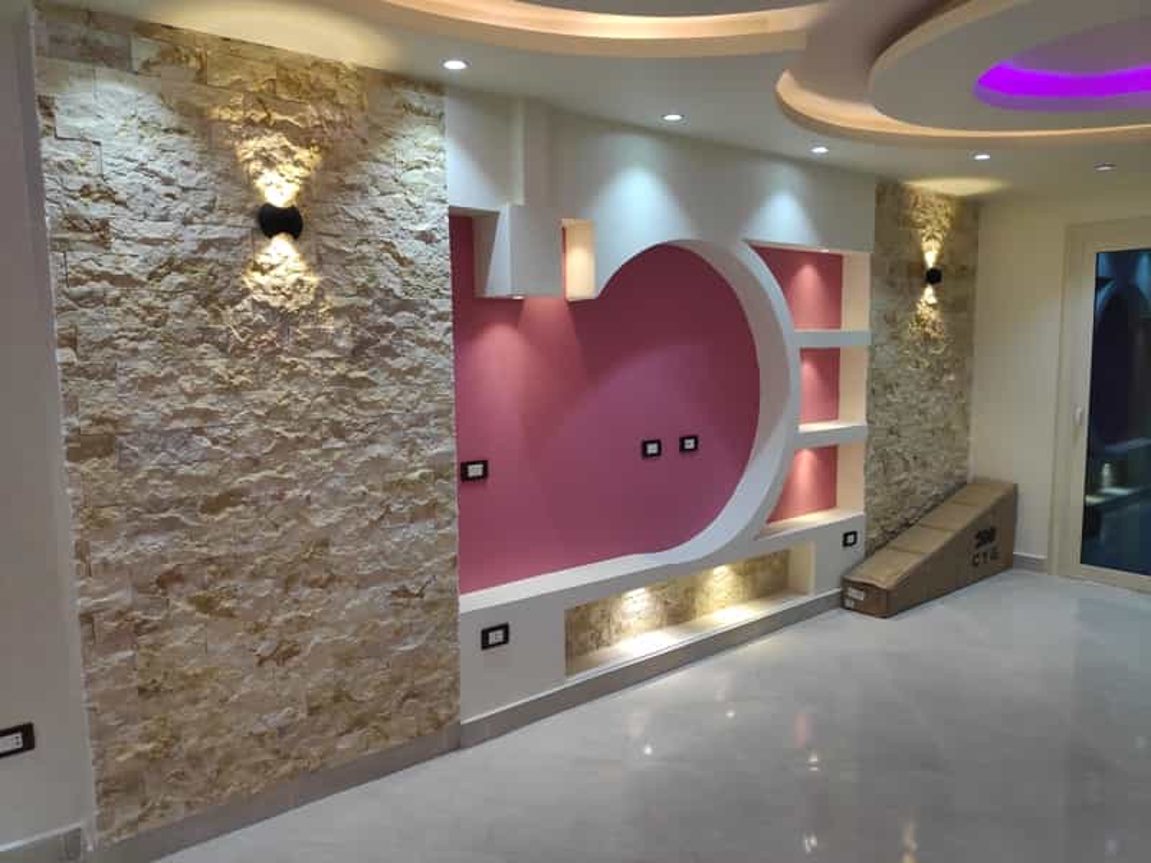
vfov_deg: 66.0
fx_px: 665
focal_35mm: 20
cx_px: 576
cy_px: 432
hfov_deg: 81.7
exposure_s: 1/100
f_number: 1.9
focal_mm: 3.94
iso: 292
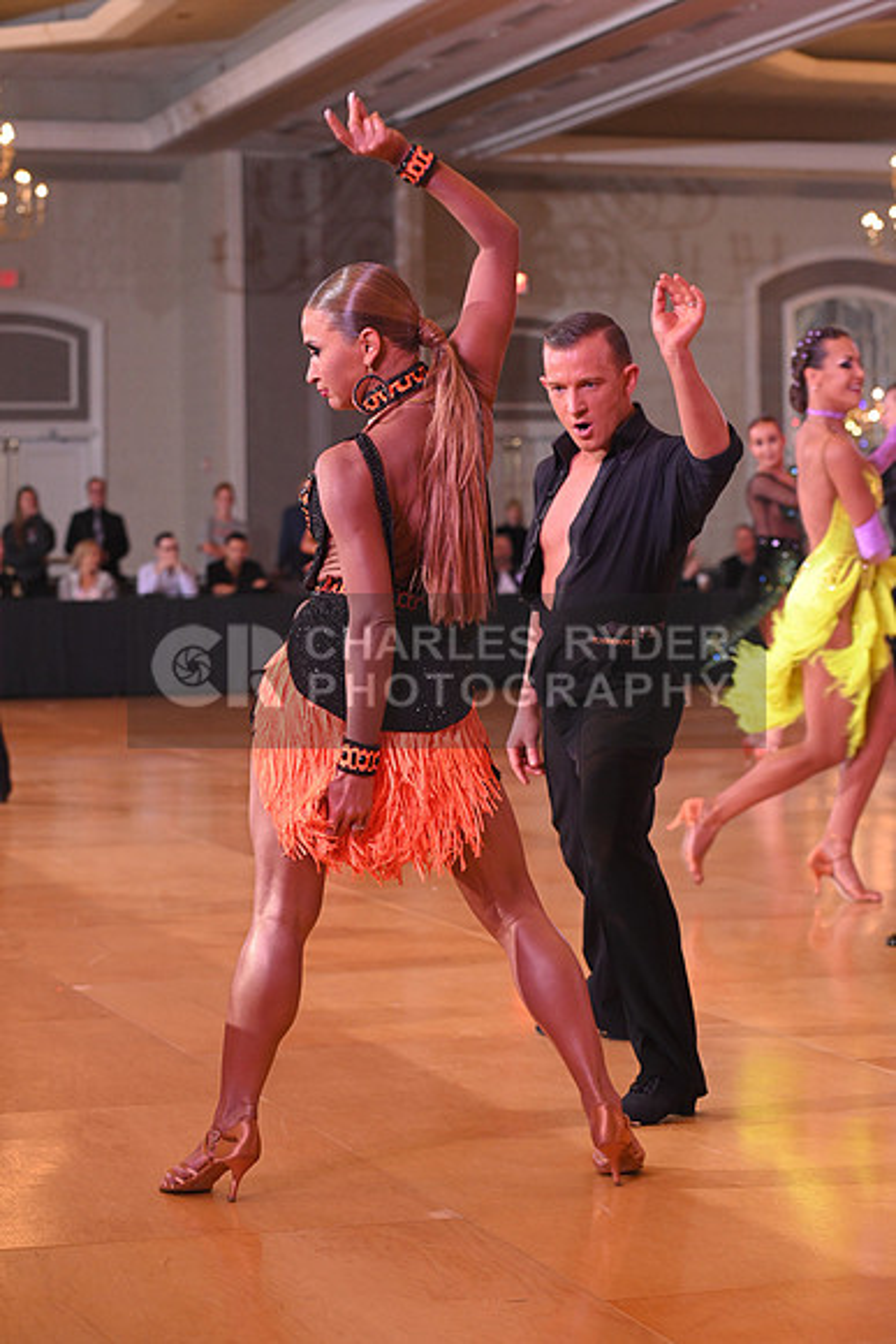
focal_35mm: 86
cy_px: 672
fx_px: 3209
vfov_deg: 23.6
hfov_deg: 15.9
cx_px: 448
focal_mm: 86
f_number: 5.6
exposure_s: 1/200
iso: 2500
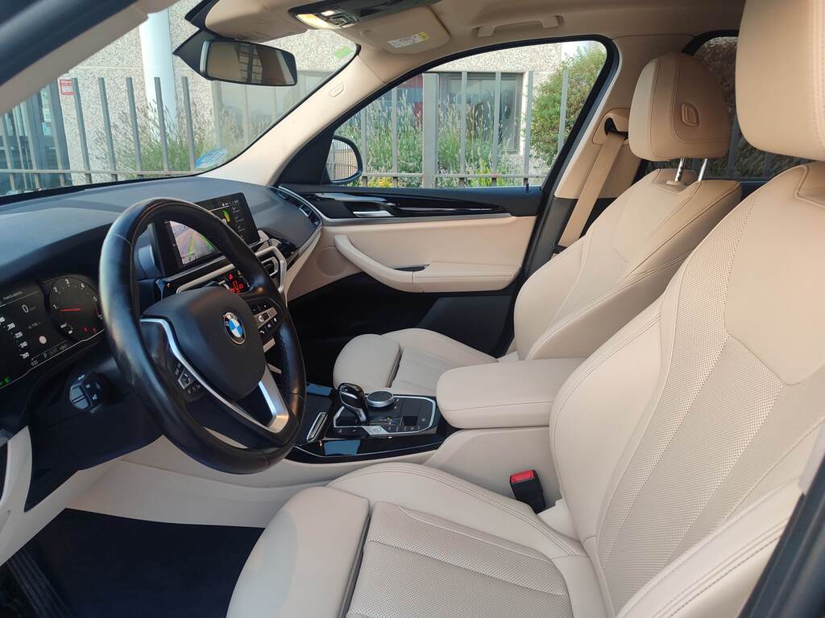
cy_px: 309
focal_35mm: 25
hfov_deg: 69.4
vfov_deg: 54.9
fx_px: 596
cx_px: 412
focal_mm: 5.95
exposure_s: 1/50
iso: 391
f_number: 1.89
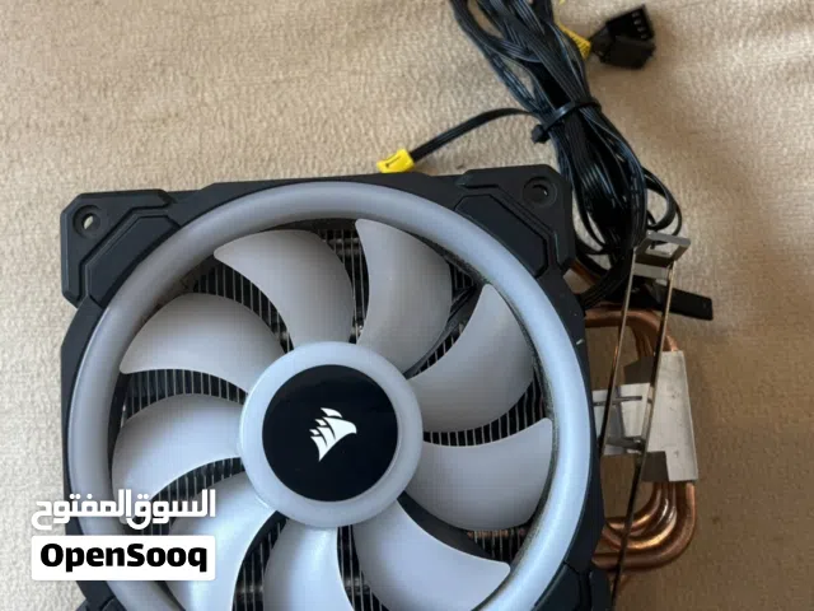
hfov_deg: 67.3
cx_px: 407
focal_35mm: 26
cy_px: 306
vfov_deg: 53.1
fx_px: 611
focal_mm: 5.96
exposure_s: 1/63
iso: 125
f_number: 1.6
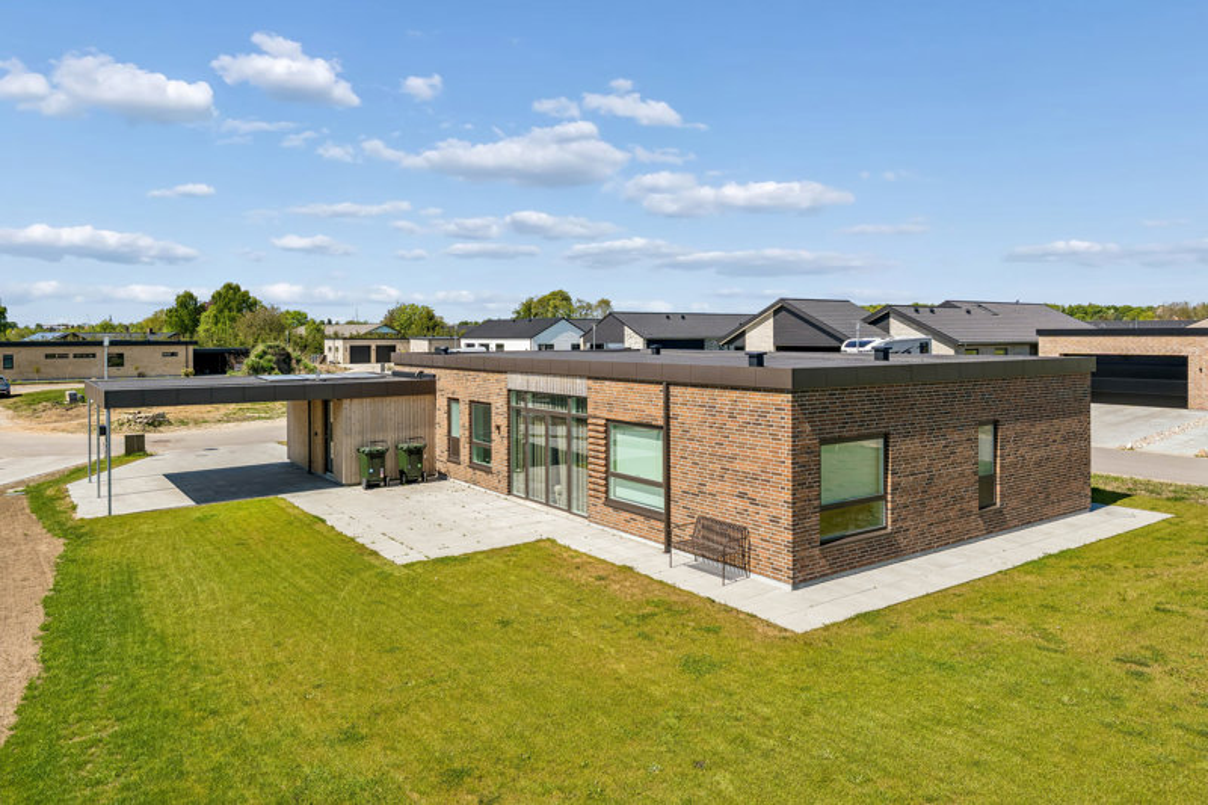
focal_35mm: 24
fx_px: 788
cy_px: 402
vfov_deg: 54.1
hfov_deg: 74.9
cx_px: 604
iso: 200
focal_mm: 23.5
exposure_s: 1/640
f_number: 8
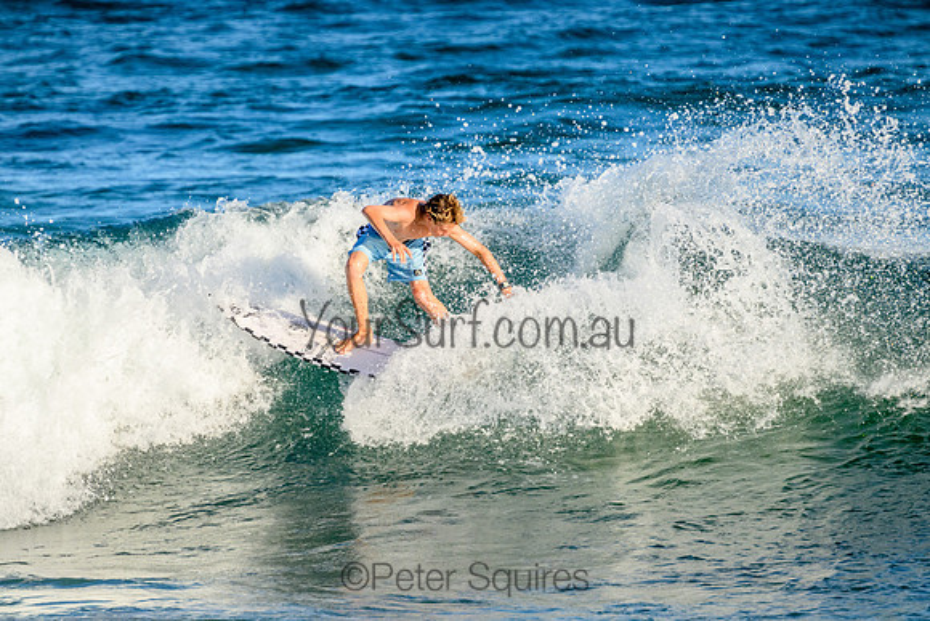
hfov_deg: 2.6
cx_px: 465
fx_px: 20671
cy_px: 310
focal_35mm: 800
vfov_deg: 1.7
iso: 1600
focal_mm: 800
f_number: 11
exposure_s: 1/2000
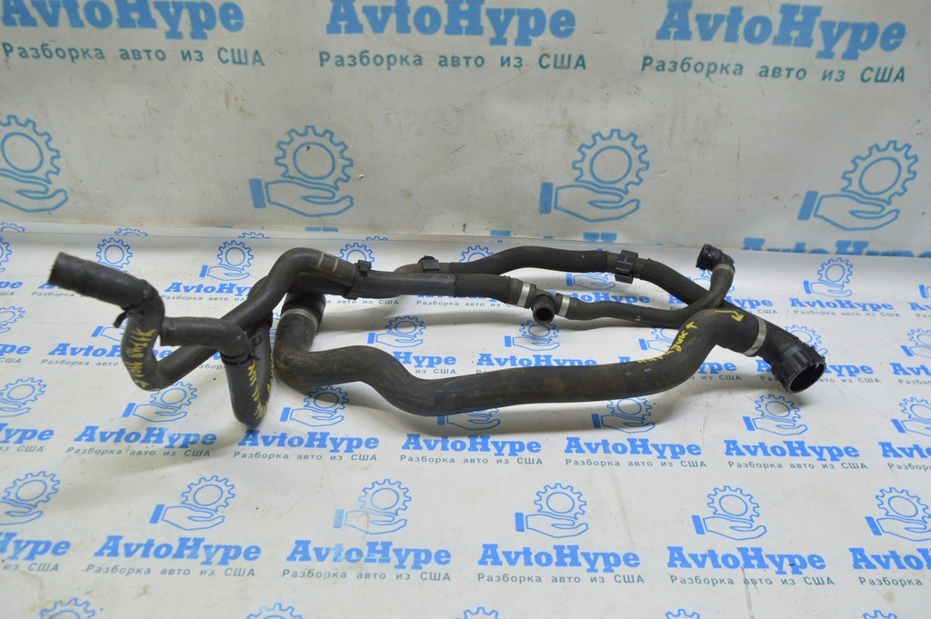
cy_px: 310
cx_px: 466
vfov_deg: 43.5
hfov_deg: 62.0
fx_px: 775
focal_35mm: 30
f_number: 5.6
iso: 400
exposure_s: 1/20
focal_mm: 20
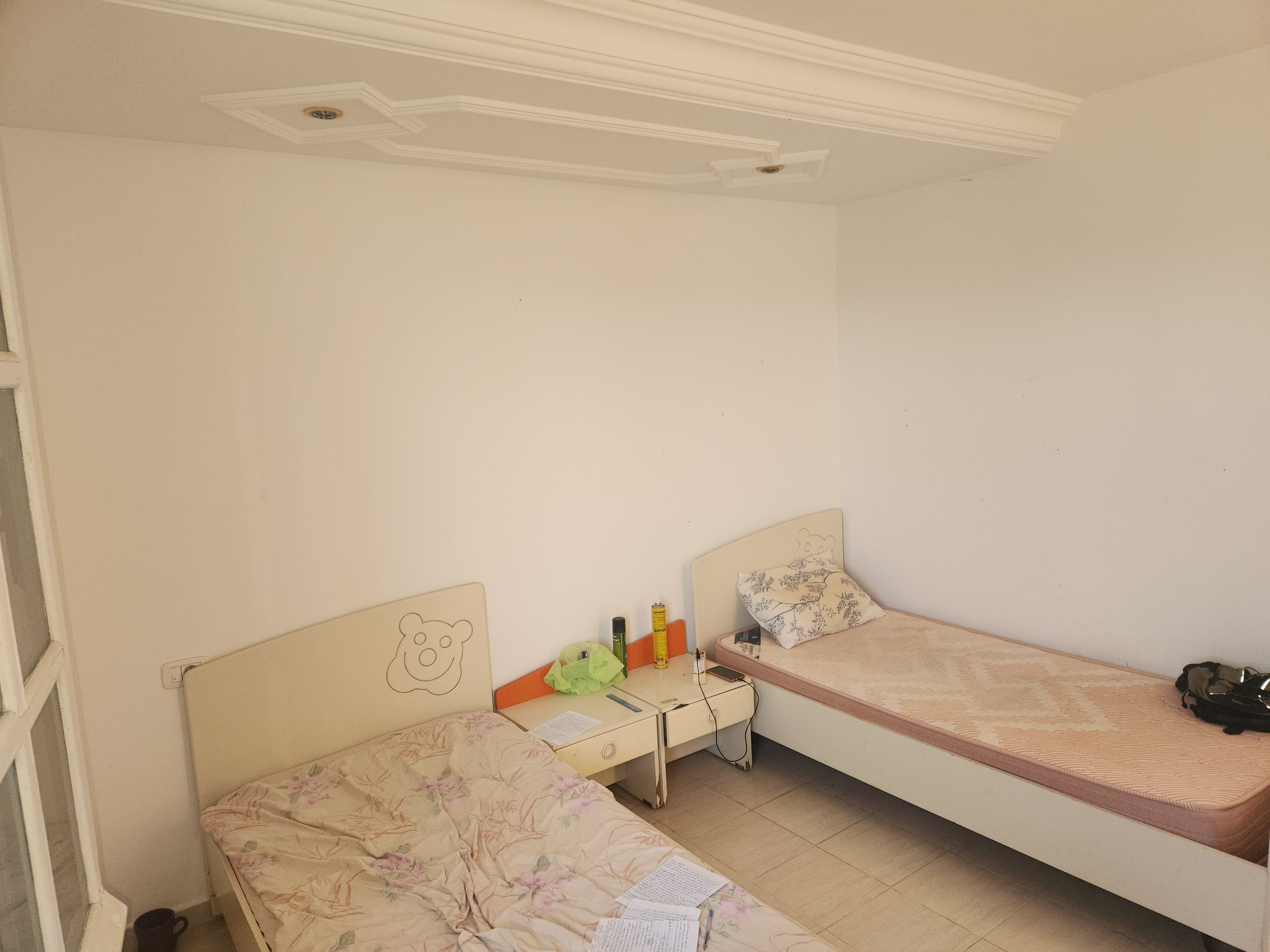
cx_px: 635
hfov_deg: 73.9
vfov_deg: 58.9
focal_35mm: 23
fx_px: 844
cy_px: 476
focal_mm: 5.4
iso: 64
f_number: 1.8
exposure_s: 1/50
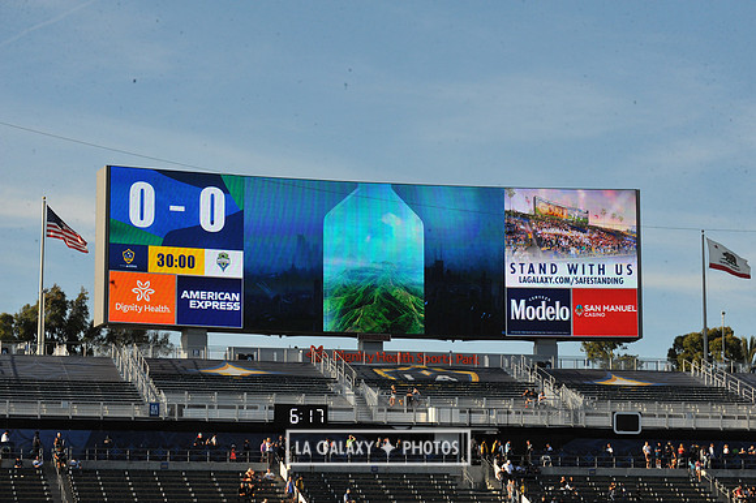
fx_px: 2204
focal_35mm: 105
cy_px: 252
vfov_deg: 13.0
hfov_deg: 19.5
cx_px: 378
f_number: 16
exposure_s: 1/1000
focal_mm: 105
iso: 1600
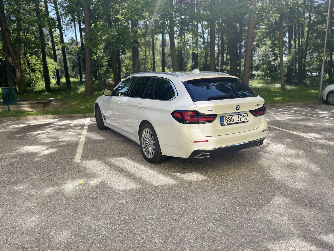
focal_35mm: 26
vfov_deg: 53.1
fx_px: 251
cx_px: 167
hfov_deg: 67.3
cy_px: 126
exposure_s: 1/1667
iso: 50
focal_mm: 4.2
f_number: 1.6
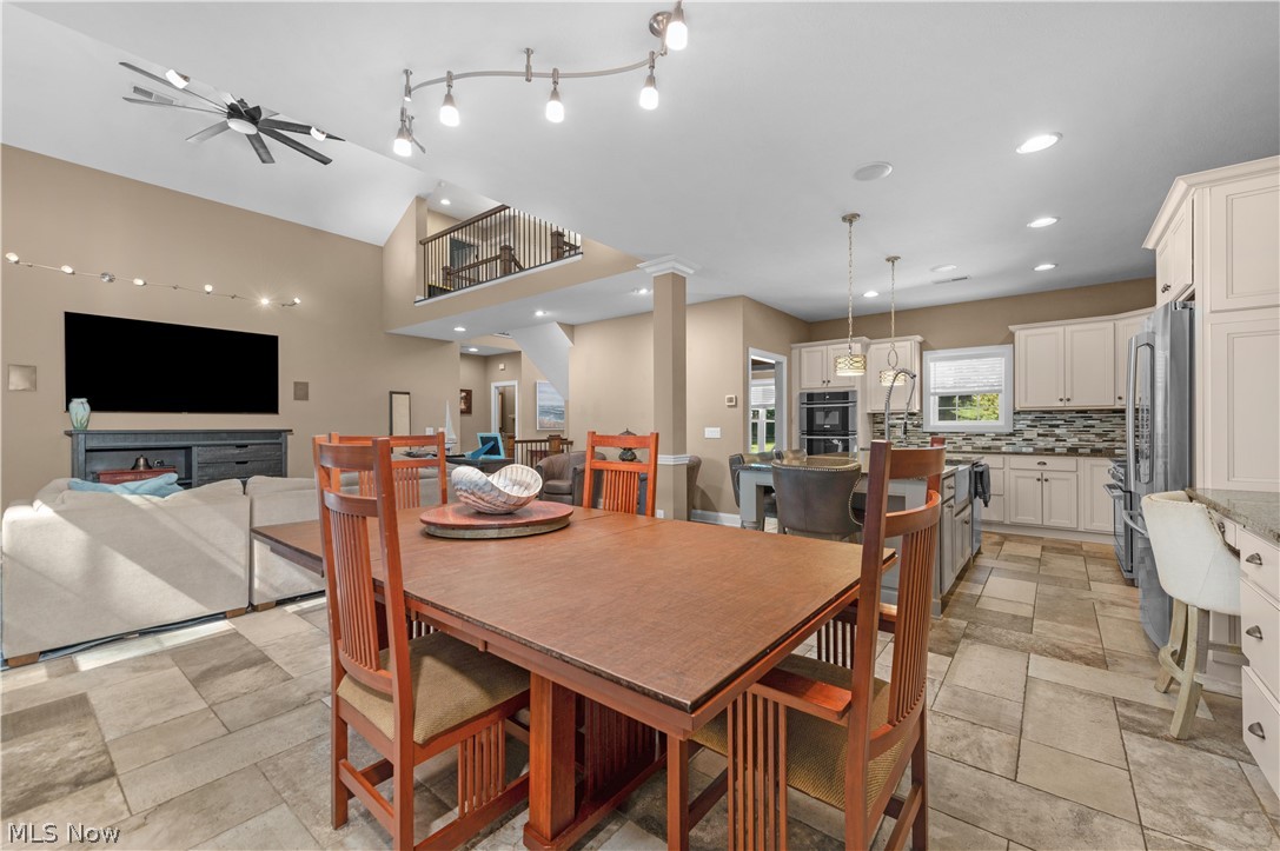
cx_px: 640
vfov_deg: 81.1
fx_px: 497
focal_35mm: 14
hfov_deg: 104.3
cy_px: 426
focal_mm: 14
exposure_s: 1/60
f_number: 8
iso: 250
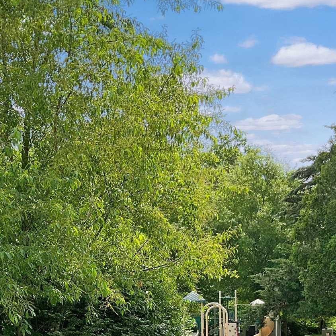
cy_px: 444
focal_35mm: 70
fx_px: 769
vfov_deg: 22.0
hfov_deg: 24.5
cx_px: 108
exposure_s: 1/690
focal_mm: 3
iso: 25
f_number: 1.8
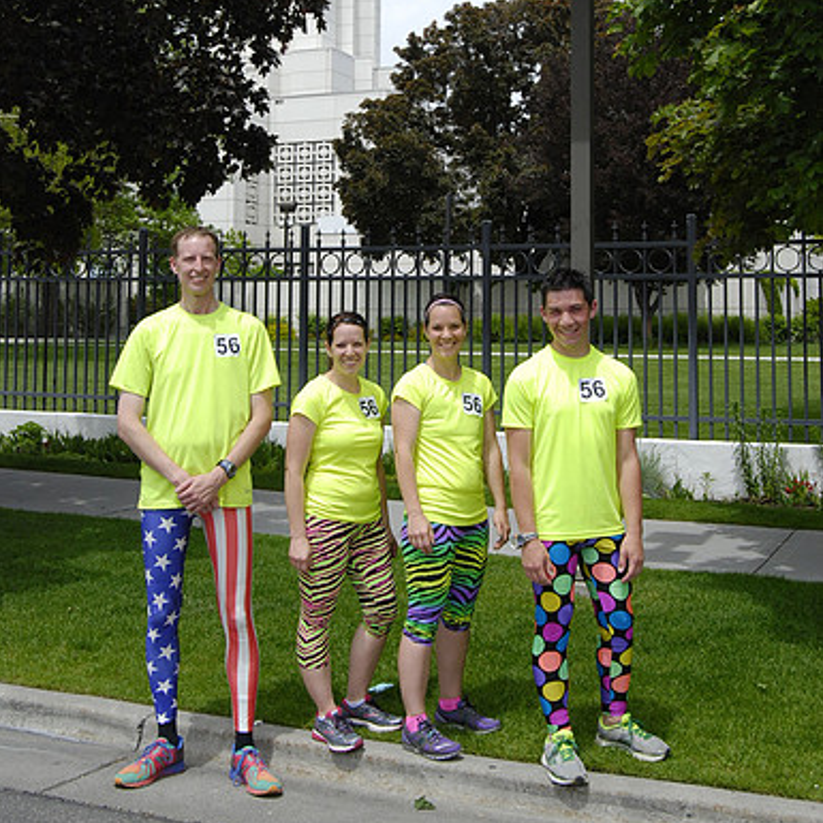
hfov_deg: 34.0
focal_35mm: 50
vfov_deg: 33.4
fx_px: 1345
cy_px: 218
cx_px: 410
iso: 400
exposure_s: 1/640
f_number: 10
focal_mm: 26
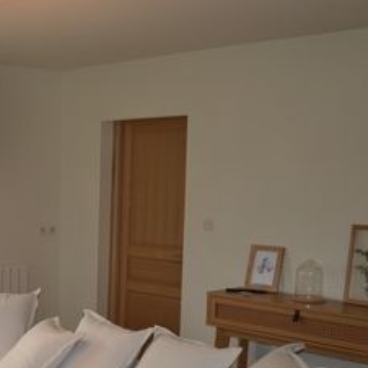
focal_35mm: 61
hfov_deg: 25.5
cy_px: 246
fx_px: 734
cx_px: -62
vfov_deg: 28.0
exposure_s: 1/60
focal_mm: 18
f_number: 4
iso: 400
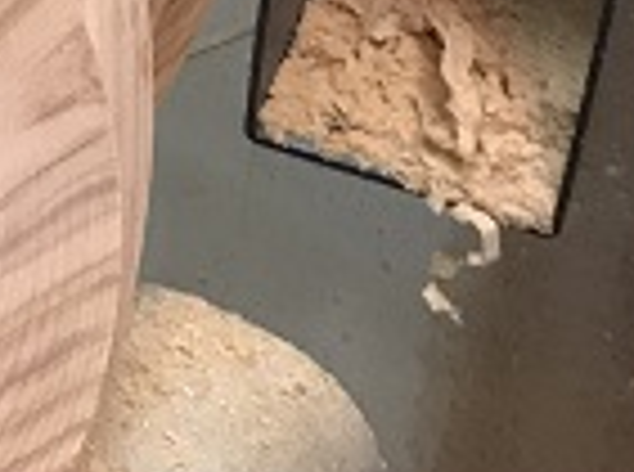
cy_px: -169
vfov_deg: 9.4
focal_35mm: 154
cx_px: -513
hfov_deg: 11.8
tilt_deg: -26.7
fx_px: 2813
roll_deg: +0.9
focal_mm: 3.99
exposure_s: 1/30
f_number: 1.8
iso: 32
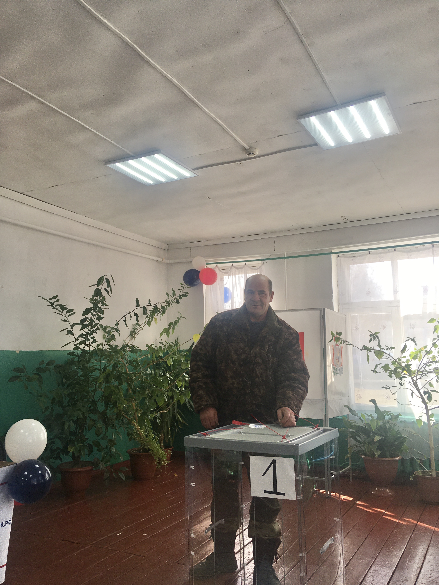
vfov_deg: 61.7
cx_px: 220
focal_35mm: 29
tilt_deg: +6.8
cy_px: 292
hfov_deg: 48.2
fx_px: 490
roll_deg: +1.8
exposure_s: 1/174
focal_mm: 4.15
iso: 25
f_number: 2.2
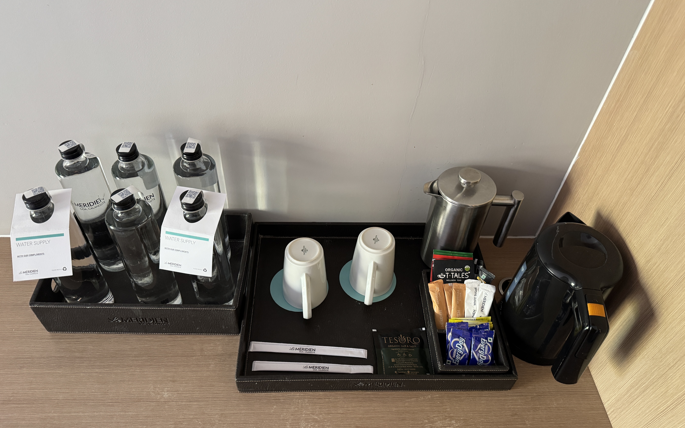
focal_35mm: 26
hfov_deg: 70.4
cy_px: 228
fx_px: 485
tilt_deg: -47.5
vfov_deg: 47.6
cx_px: 339
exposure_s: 1/50
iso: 500
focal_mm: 6.76
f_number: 1.78
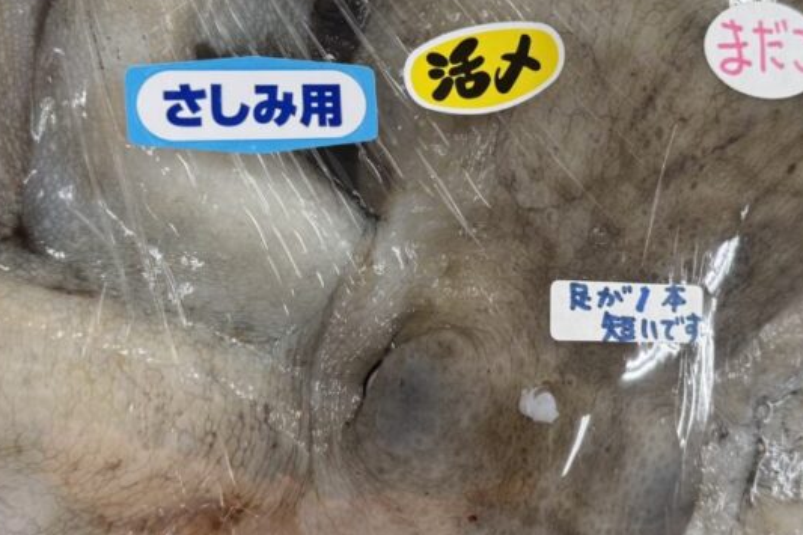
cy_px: 252
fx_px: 1115
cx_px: 471
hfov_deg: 39.5
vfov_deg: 27.0
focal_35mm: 50
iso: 160
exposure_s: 1/120
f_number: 1.78
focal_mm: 6.76
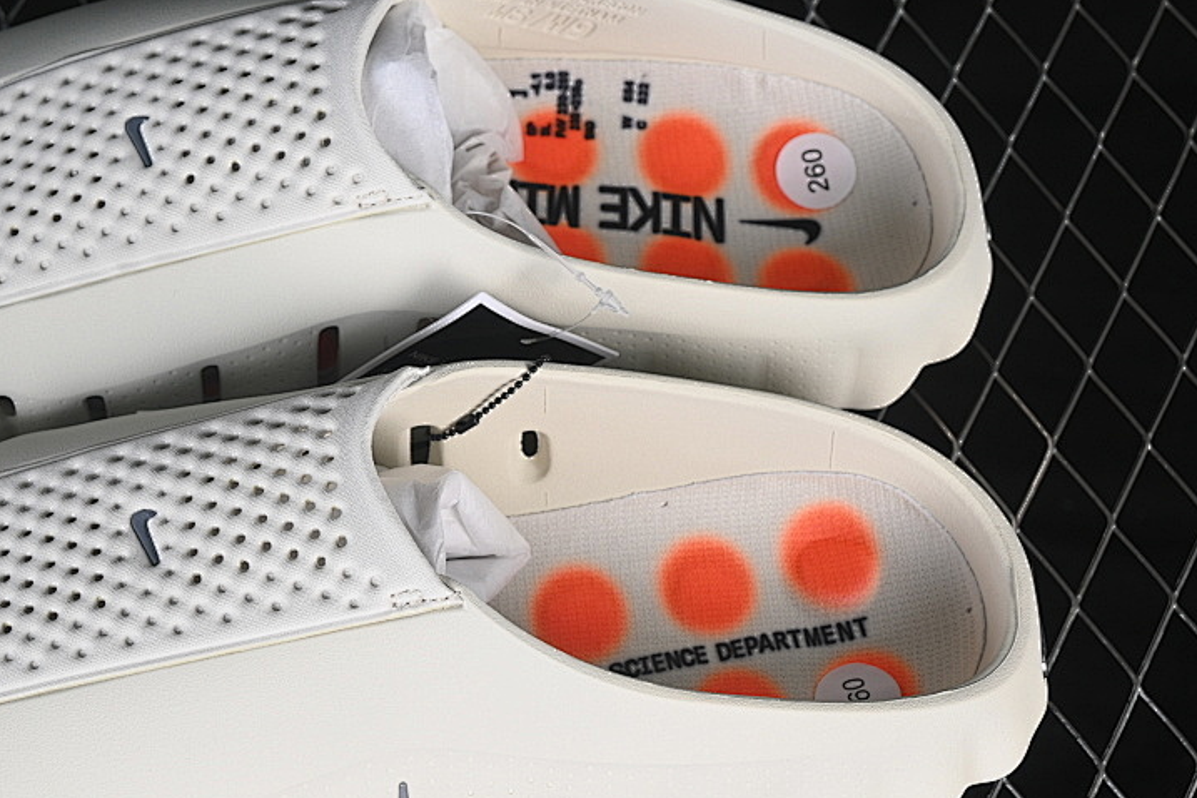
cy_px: 461
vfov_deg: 12.1
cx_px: 406
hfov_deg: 18.1
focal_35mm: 113
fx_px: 3757
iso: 160
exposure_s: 1/80
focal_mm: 50
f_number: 7.1
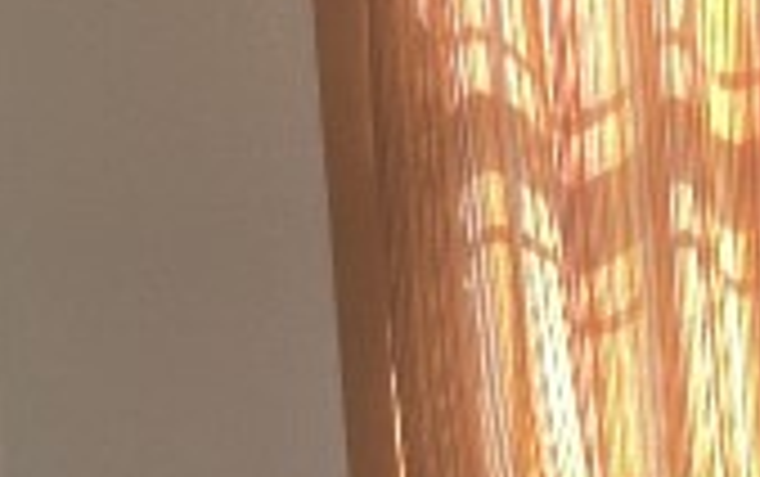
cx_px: 1219
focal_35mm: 167
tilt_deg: -8.7
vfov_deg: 7.8
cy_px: 518
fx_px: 3462
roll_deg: +1.3
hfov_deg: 11.8
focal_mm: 4.25
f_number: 1.8
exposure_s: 1/60
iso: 80
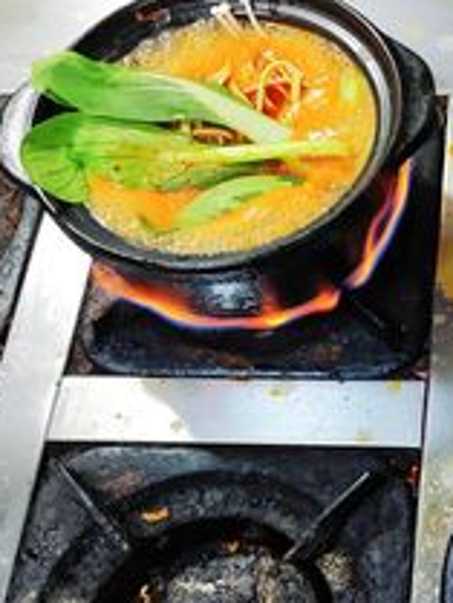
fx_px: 1011
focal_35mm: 58
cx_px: 491
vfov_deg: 33.2
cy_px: 323
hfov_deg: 23.8
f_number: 1.79
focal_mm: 4.74
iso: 426
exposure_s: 1/50
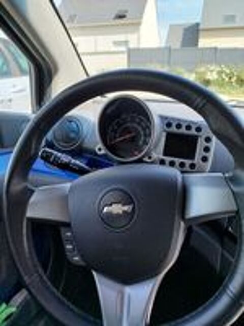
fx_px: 226
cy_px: 163
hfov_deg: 56.8
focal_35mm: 24
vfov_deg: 71.6
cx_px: 122
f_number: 1.7
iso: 50
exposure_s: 1/215
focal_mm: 5.31
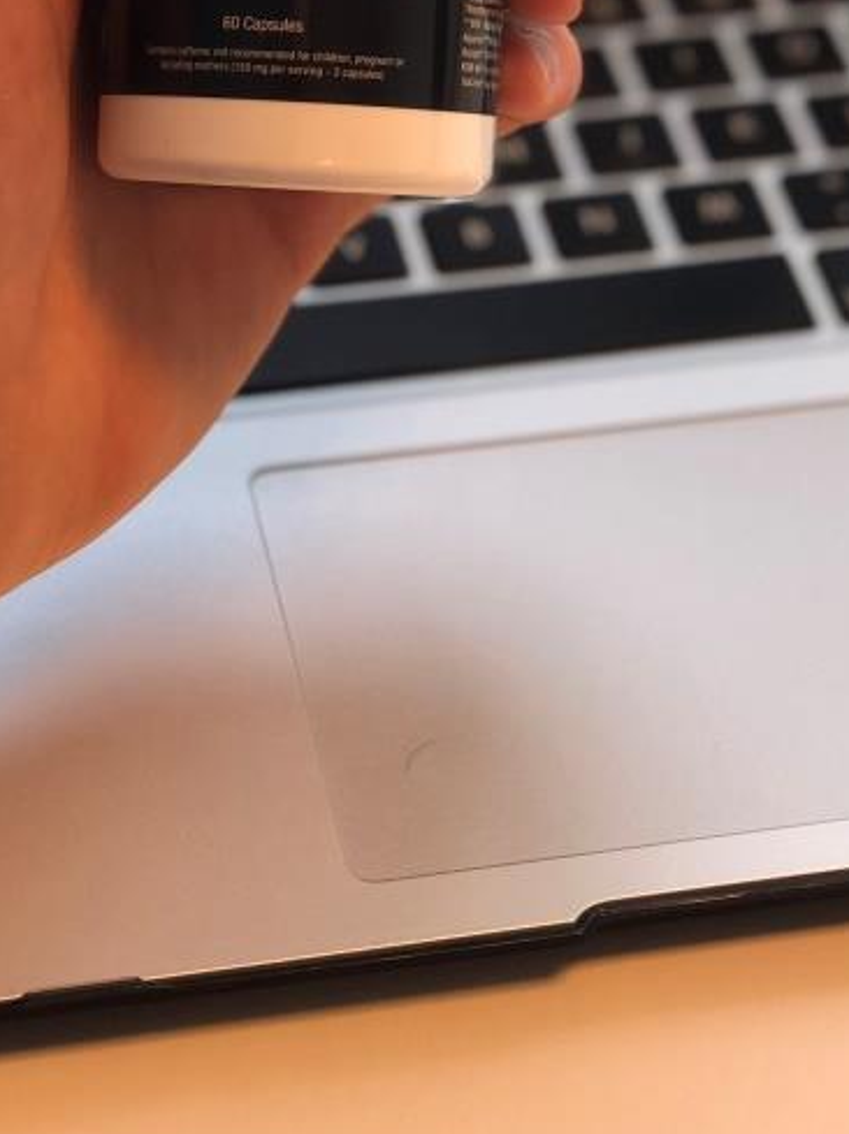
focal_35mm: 109
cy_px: 269
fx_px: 3569
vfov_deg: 17.9
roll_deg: +0.0
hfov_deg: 13.5
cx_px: 288
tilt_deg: -38.4
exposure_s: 1/50
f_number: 2.4
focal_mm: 6
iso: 32
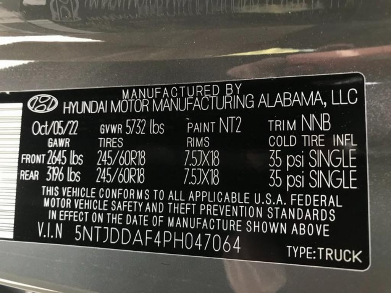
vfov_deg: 49.7
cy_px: 146
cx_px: 196
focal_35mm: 28
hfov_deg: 63.4
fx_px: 316
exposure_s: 1/30
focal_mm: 3.99
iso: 40
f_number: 1.8
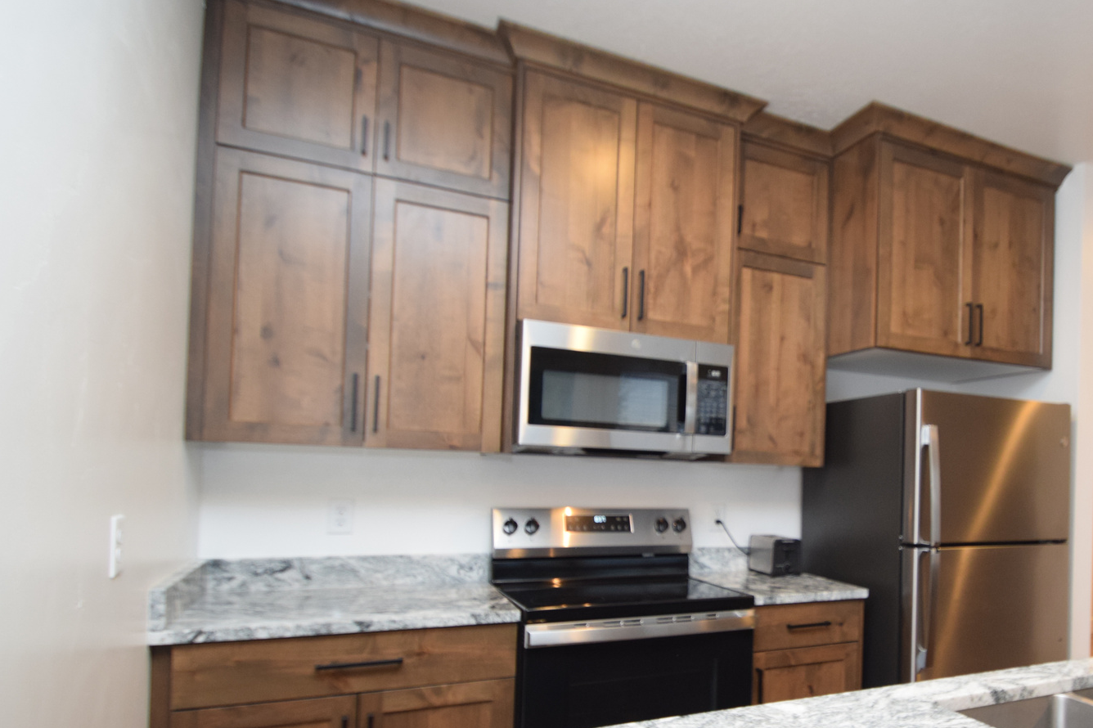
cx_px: 790
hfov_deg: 72.0
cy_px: 439
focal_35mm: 23
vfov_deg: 54.7
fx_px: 698
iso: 800
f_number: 4
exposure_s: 1/60
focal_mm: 10
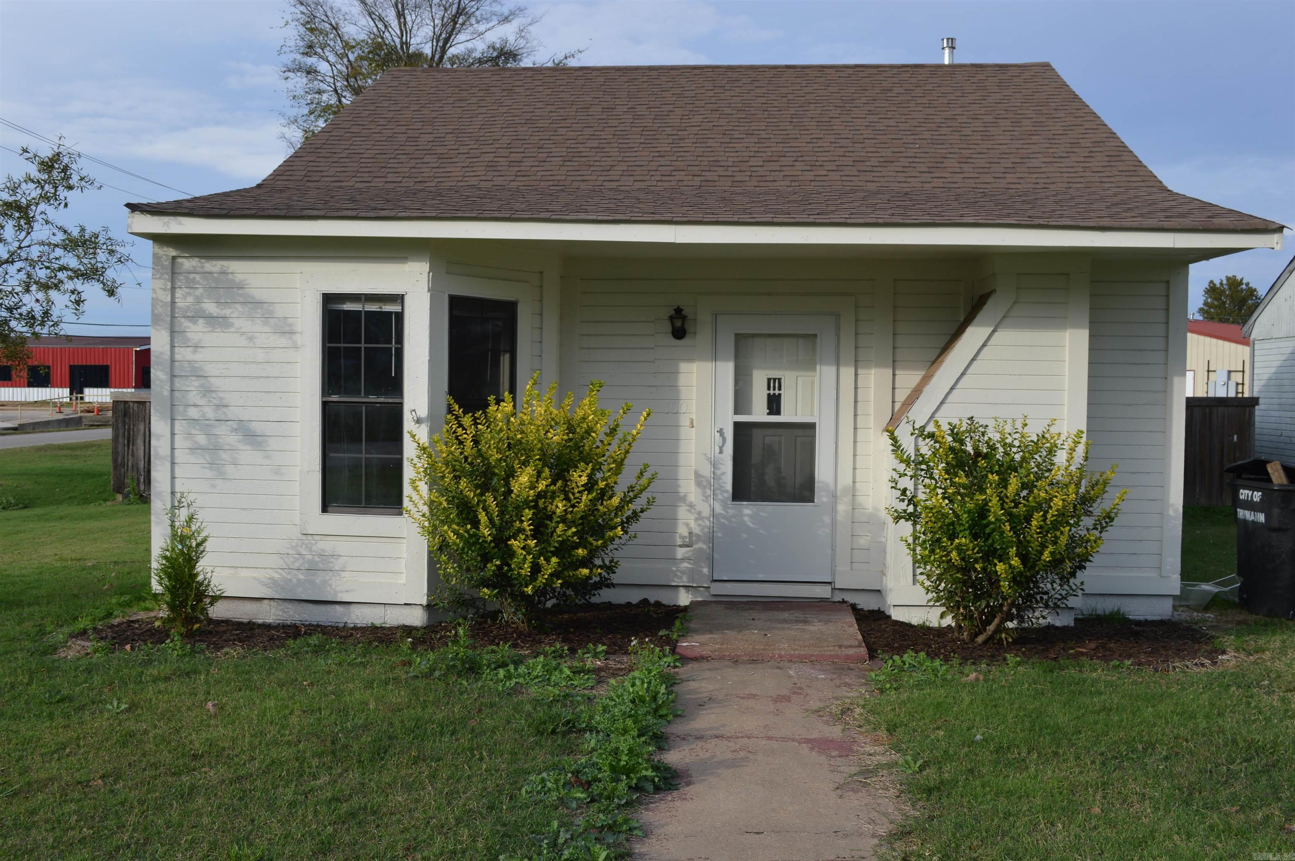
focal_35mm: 33
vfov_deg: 39.9
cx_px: 648
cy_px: 430
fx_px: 1186
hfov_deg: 57.3
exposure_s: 1/200
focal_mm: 22
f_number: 7.1
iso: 100
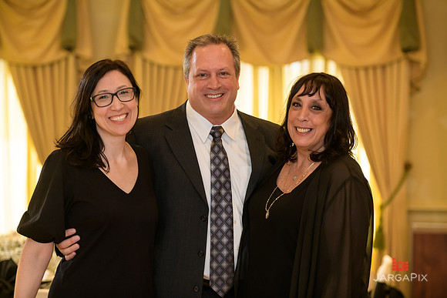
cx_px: 224
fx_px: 1391
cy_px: 149
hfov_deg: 18.3
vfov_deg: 12.2
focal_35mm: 112
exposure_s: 1/125
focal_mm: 112
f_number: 3.2
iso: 1600
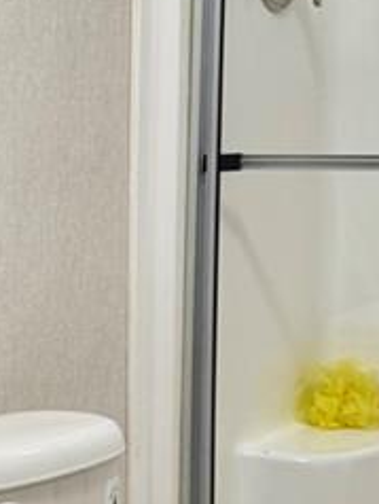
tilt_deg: -7.9
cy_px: 358
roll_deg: +1.8
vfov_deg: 16.2
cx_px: -345
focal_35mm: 121
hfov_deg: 11.3
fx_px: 1763
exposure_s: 1/60
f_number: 1.78
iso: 100
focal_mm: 6.76
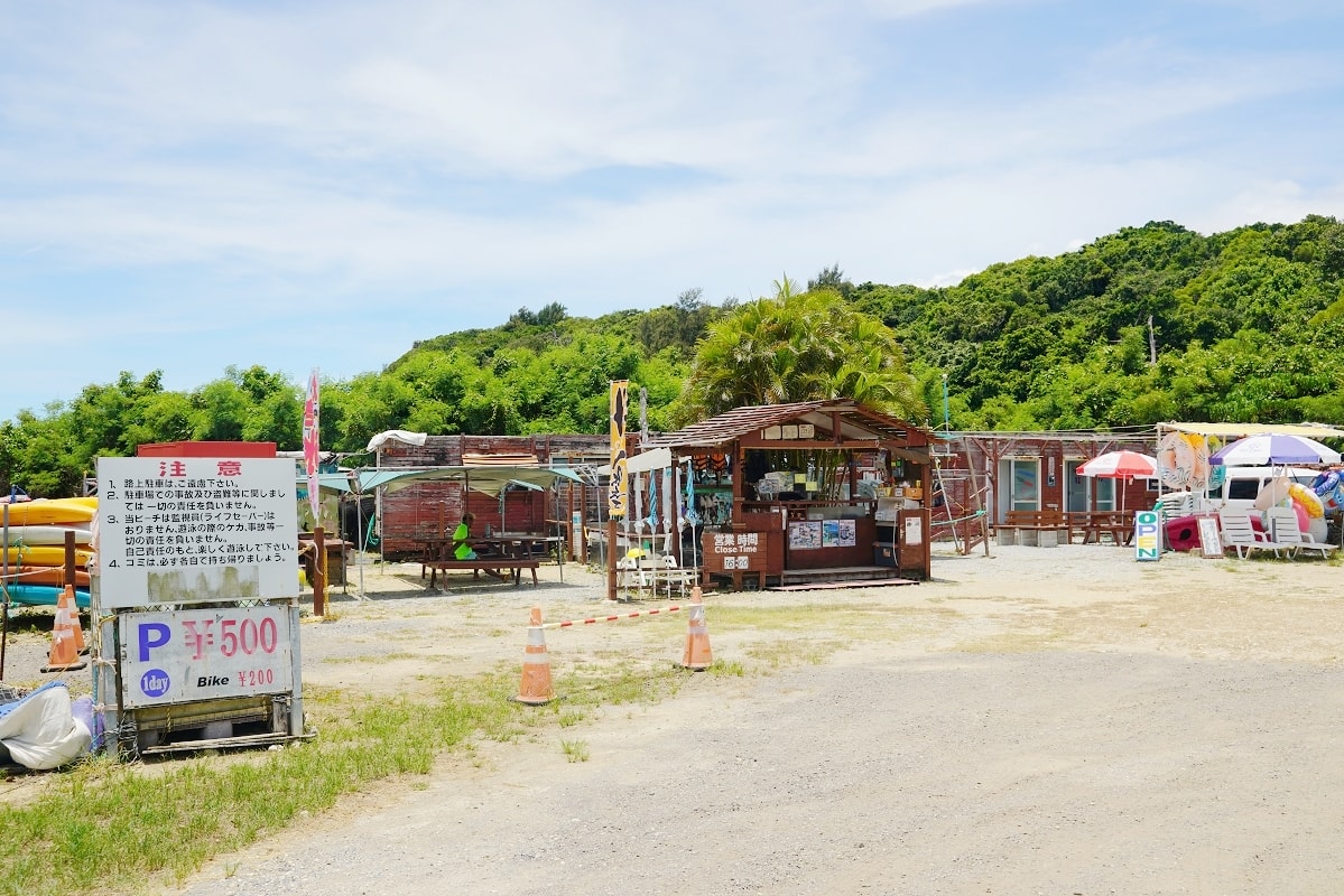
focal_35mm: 33
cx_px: 672
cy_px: 448
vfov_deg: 40.0
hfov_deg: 57.2
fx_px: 1232
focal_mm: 33
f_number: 9
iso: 100
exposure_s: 1/125
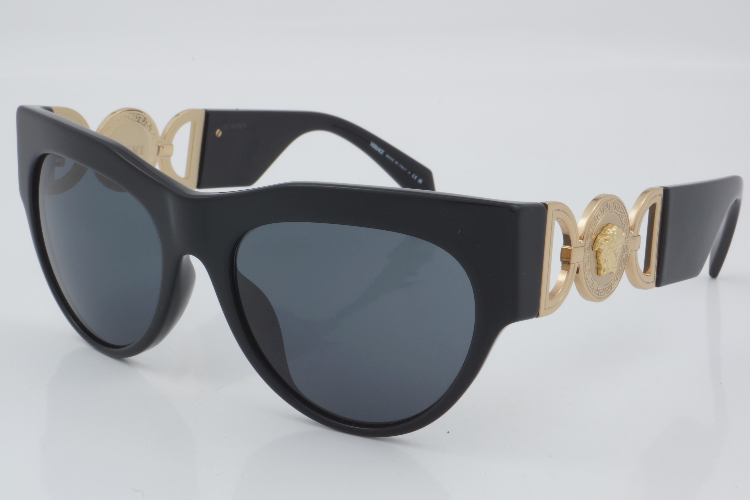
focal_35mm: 75
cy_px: 250
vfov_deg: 18.2
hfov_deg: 27.0
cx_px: 375
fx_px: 1562
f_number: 32
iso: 100
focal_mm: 50
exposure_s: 1/3
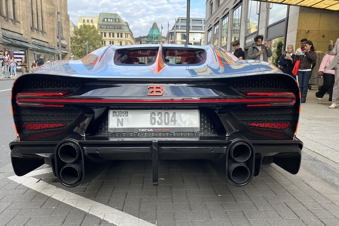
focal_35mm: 28
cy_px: 121
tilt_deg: -8.0
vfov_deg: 46.4
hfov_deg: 65.5
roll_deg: -2.1
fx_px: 264
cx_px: 171
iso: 50
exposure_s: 1/367
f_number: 1.5
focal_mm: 5.7
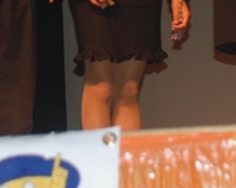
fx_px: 1779
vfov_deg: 5.9
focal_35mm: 255
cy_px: -161
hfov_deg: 7.6
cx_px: 96
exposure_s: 1/60
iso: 250
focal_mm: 38
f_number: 4.5
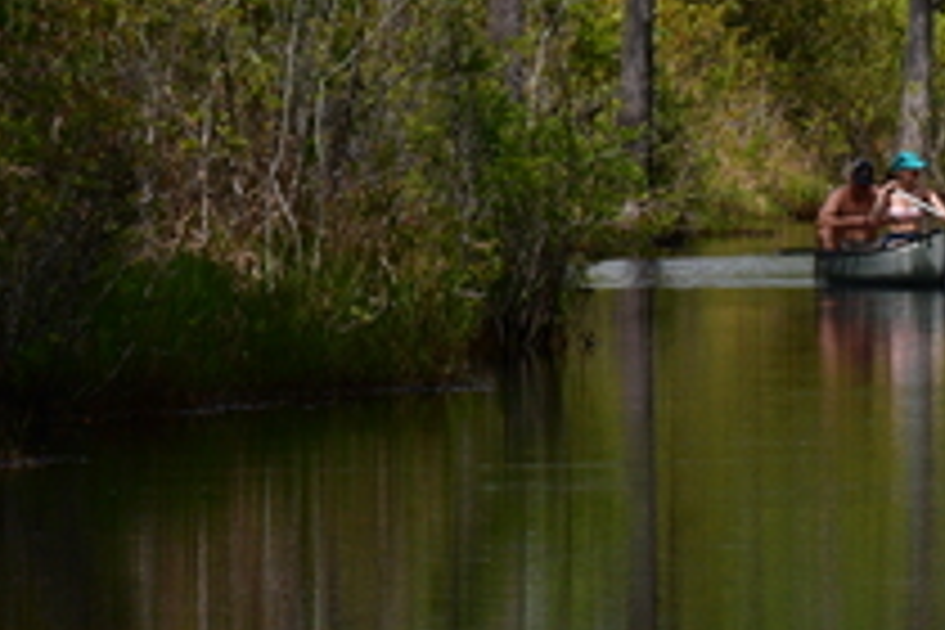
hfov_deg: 2.8
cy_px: -155
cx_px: 1215
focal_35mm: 739
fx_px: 19397
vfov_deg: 1.9
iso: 1000
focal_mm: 185
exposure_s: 1/800
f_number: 13
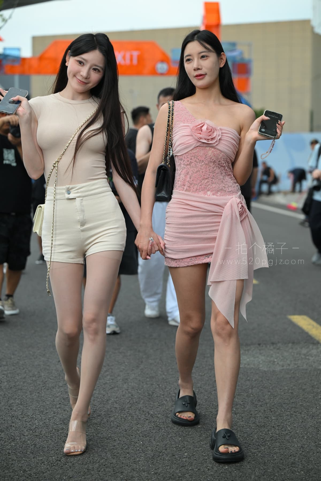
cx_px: 160
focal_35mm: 70
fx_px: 936
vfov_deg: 28.8
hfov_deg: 19.5
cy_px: 240
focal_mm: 70
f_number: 3.2
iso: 450
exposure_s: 1/500
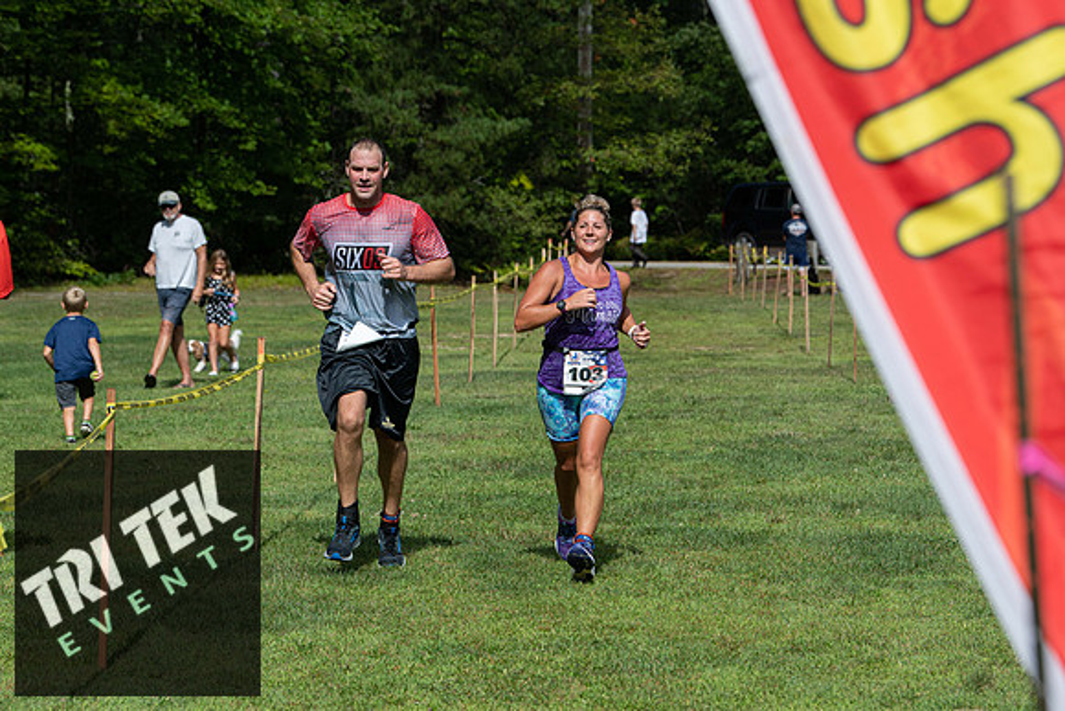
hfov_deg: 15.8
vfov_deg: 10.6
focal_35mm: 130
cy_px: 356
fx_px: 3847
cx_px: 532
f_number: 6.3
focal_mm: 130
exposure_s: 1/1250
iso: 200
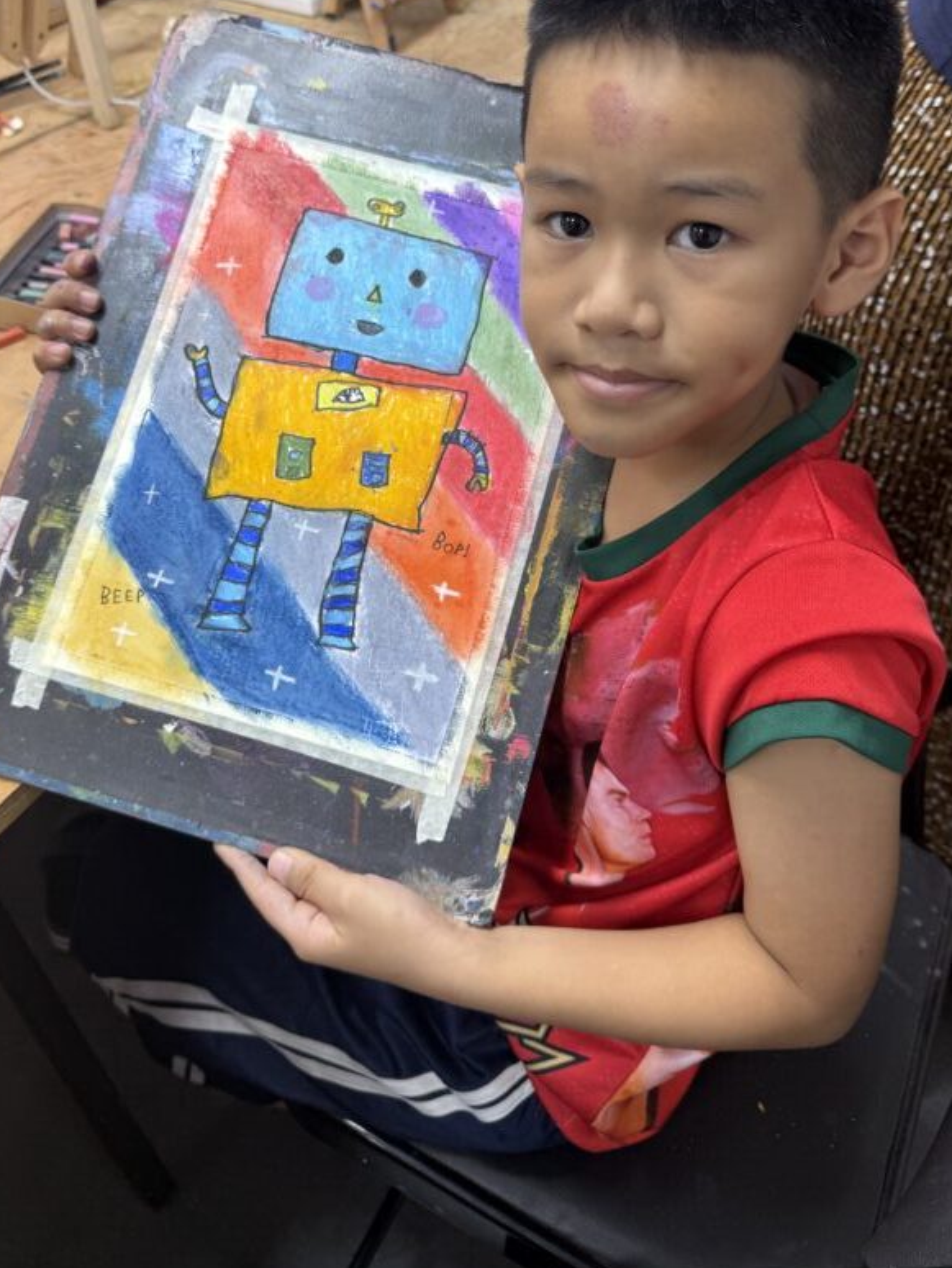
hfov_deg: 45.4
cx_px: 439
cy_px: 485
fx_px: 1136
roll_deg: -1.3
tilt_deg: -37.7
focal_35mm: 31
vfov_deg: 57.7
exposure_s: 1/100
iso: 100
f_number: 1.78
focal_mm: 6.76
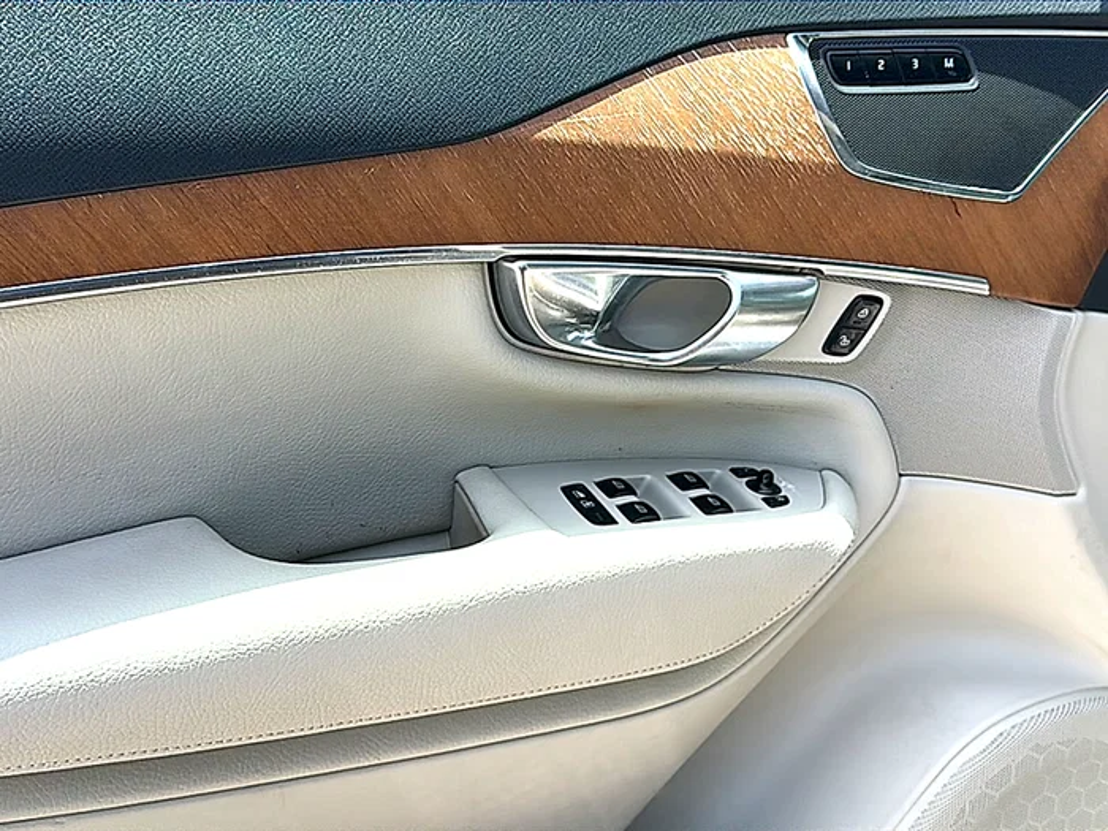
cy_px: 416
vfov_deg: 36.0
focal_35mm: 40
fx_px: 1280
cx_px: 554
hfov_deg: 46.8
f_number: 1.78
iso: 80
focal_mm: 6.86
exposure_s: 1/1020
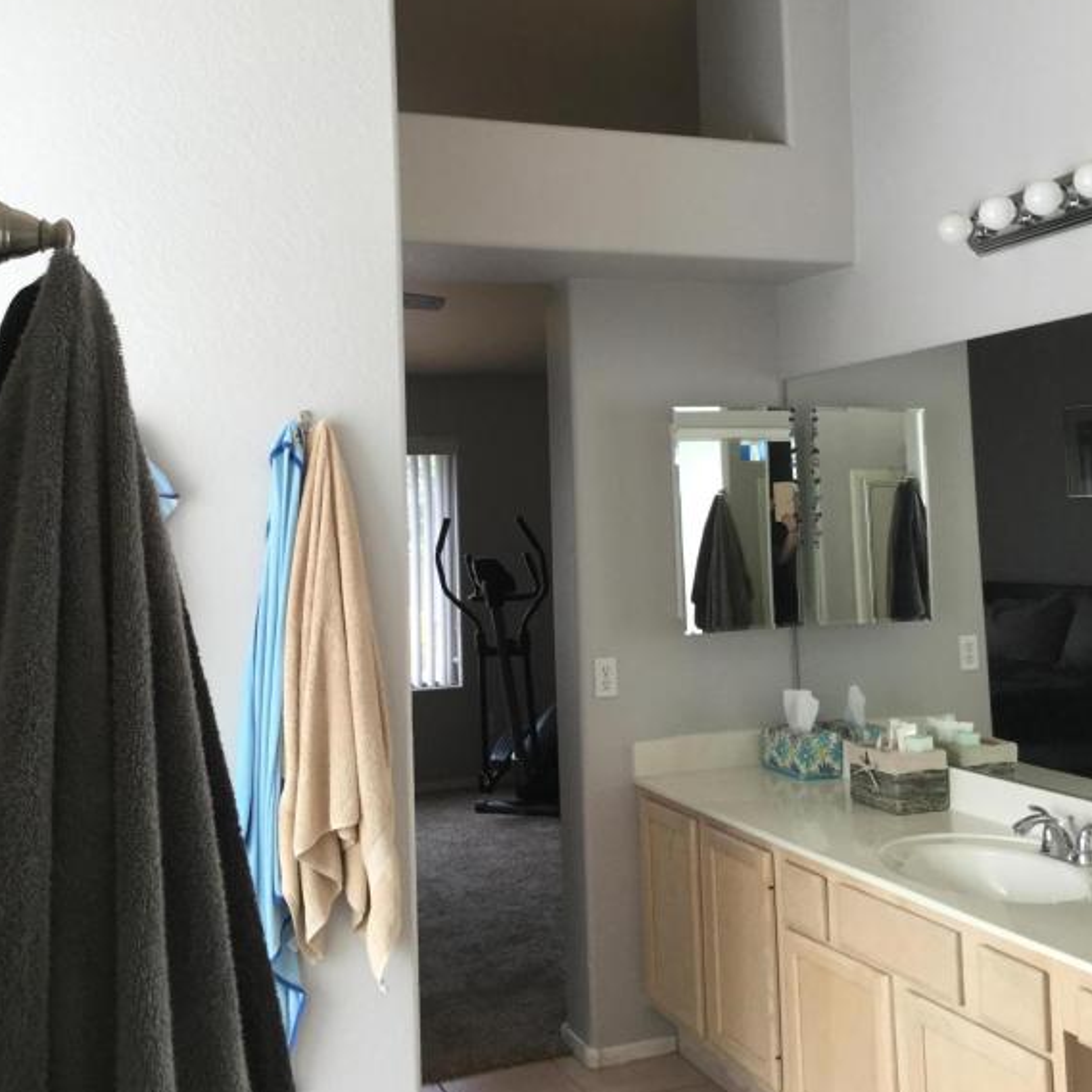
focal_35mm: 37
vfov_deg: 44.7
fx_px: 1321
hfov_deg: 44.9
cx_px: 543
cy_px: 430
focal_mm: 3.3
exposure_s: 1/30
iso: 25
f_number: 2.4
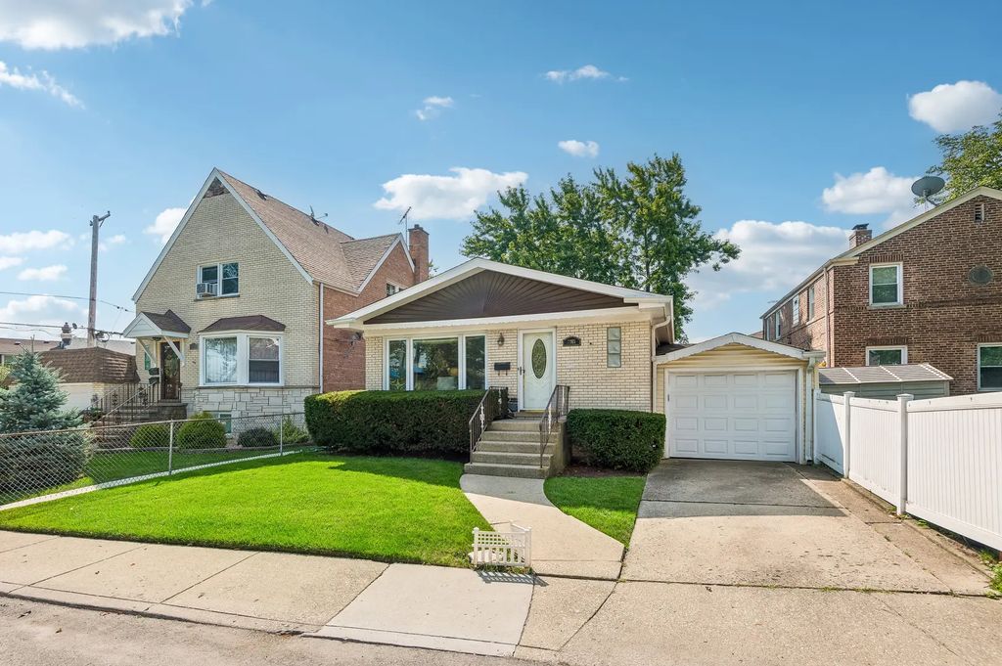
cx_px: 501
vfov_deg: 73.7
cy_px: 333
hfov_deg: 96.8
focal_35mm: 16
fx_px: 445
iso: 250
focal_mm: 16
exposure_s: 1/320
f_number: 8
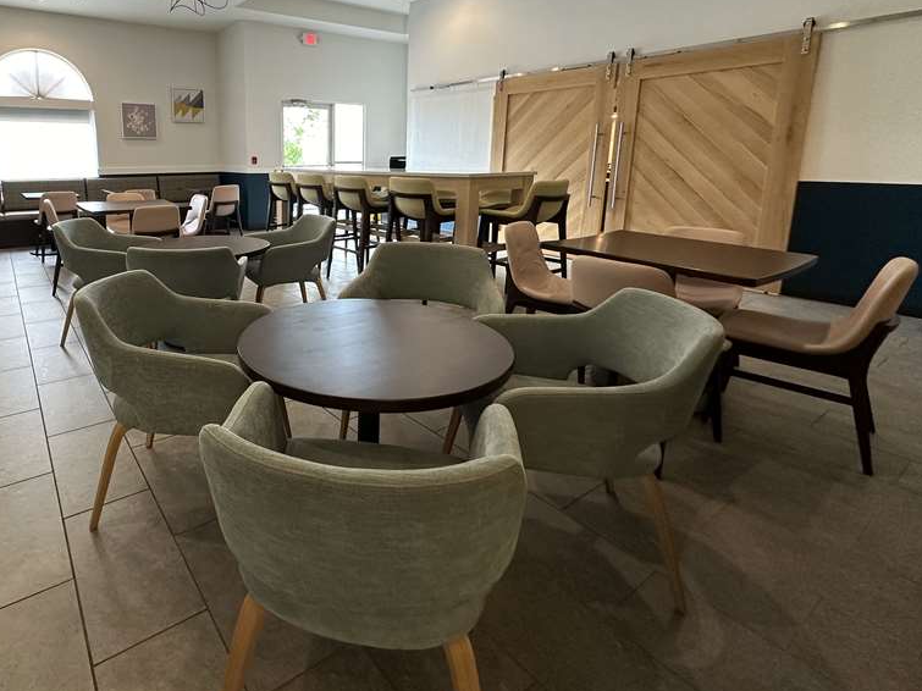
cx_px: 303
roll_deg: +0.5
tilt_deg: -9.5
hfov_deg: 81.6
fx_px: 506
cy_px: 239
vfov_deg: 67.1
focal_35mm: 19
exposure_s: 1/60
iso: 200
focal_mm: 2.22
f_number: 2.2
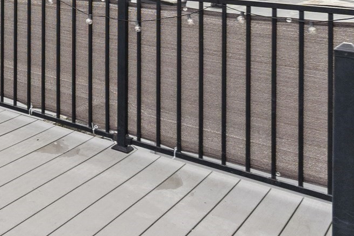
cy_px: -73
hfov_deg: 26.7
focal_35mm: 56
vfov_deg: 21.8
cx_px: -163
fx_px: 551
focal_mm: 12
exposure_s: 1/200
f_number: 8
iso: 100
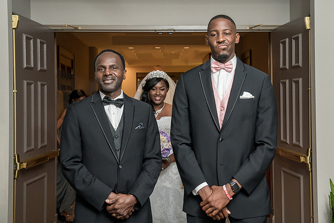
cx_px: 193
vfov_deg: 23.3
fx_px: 541
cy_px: 95
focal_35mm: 58
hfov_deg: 34.3
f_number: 7.1
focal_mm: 50
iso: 2000
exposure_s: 1/200
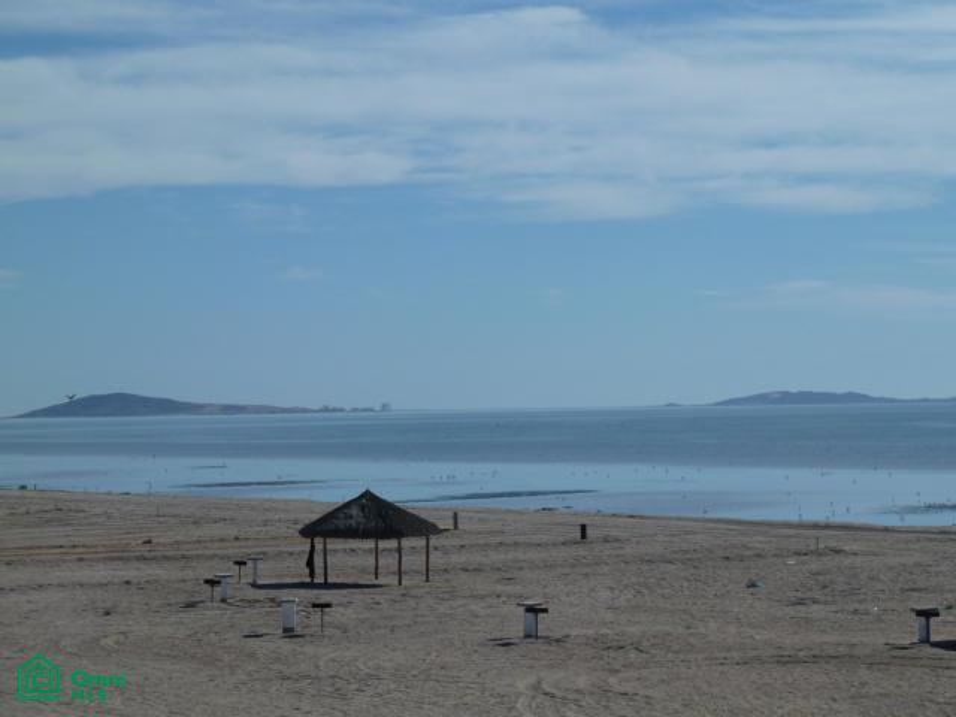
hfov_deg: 18.9
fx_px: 2872
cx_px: 478
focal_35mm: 104
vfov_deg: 14.2
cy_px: 358
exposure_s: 1/1000
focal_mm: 17
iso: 80
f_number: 5.6
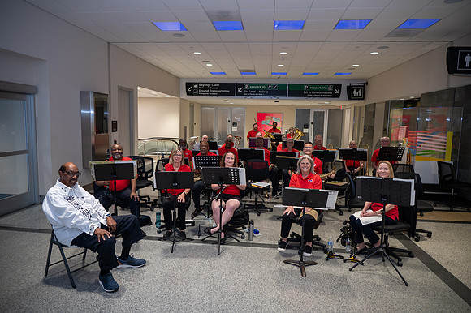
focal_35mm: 24
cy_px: 156
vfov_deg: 53.1
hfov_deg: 73.8
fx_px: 314
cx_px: 236
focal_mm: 24
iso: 640
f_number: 4
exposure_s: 1/40
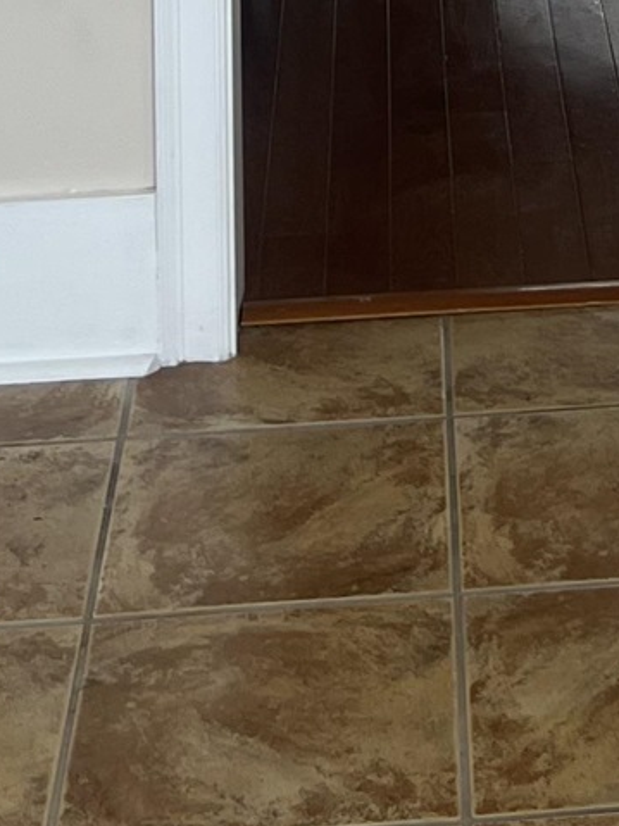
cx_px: 667
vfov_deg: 13.3
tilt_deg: +0.0
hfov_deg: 11.7
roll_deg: +0.4
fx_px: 2982
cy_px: -885
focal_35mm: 125
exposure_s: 1/121
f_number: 1.5
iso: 32
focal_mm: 5.7
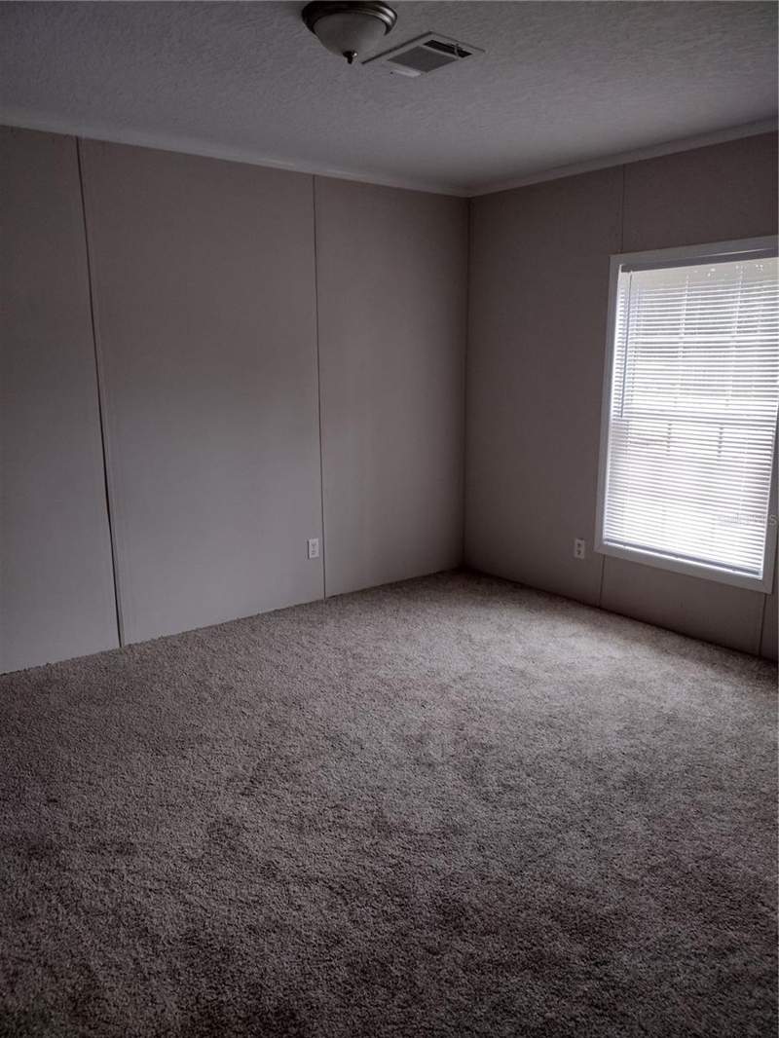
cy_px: 519
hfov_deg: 51.4
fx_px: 810
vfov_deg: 65.3
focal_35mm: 27
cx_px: 390
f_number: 1.7
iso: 197
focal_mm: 4.71
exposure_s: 1/40
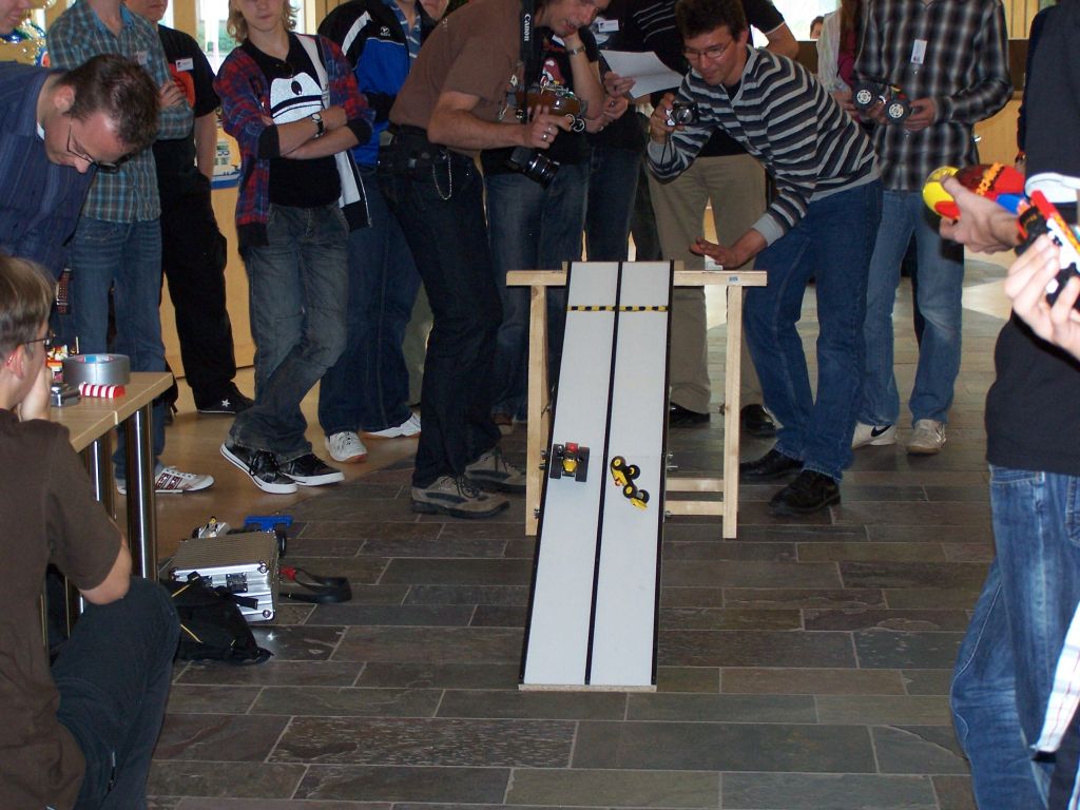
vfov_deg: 21.3
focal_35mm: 69
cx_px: 540
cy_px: 405
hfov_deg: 28.2
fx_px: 2153
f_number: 3.2
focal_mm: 11.5
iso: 140
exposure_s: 1/90
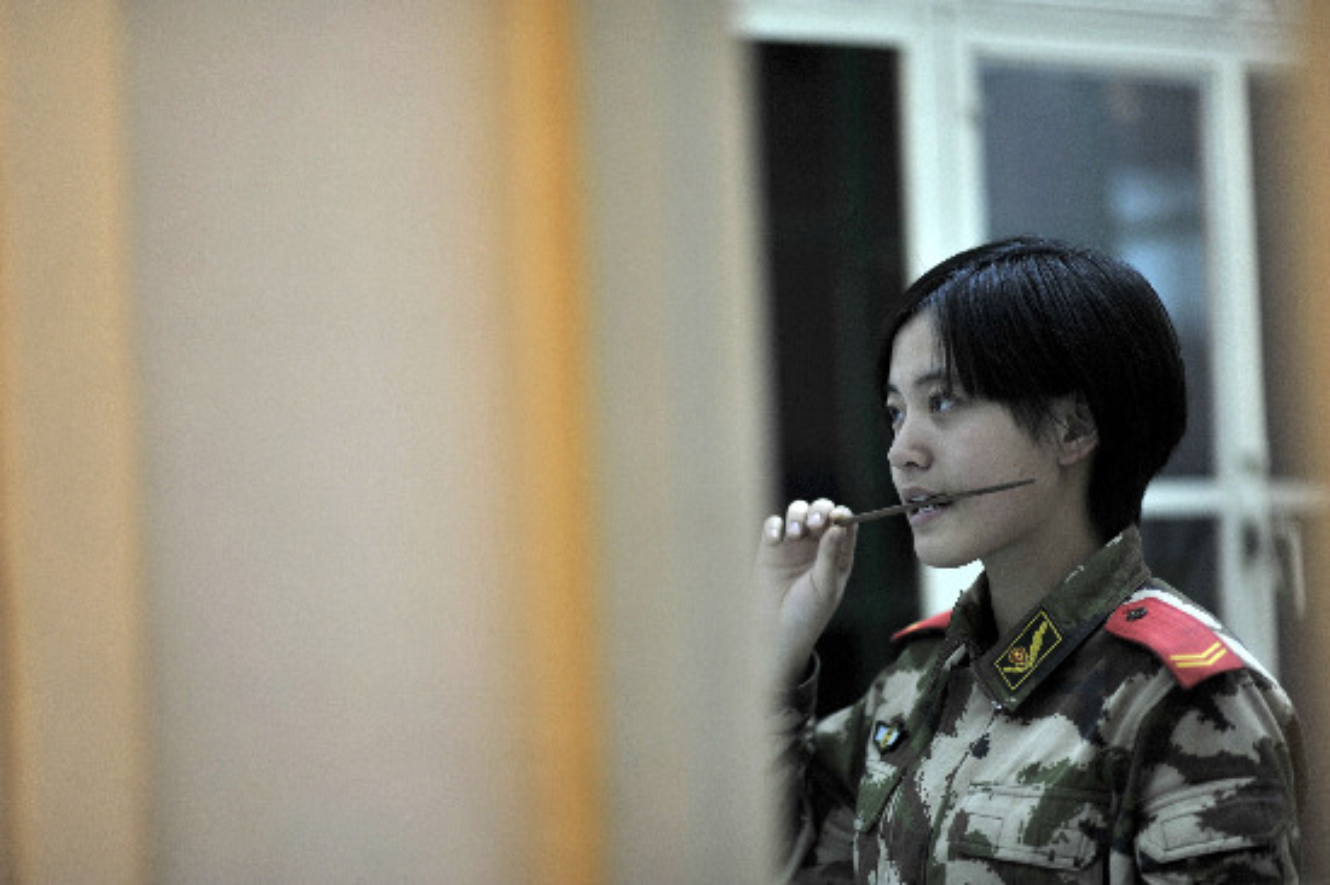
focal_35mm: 85
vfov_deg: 16.1
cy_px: 442
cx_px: 665
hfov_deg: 23.9
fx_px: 3138
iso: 500
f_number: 1.4
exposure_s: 1/125
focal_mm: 85
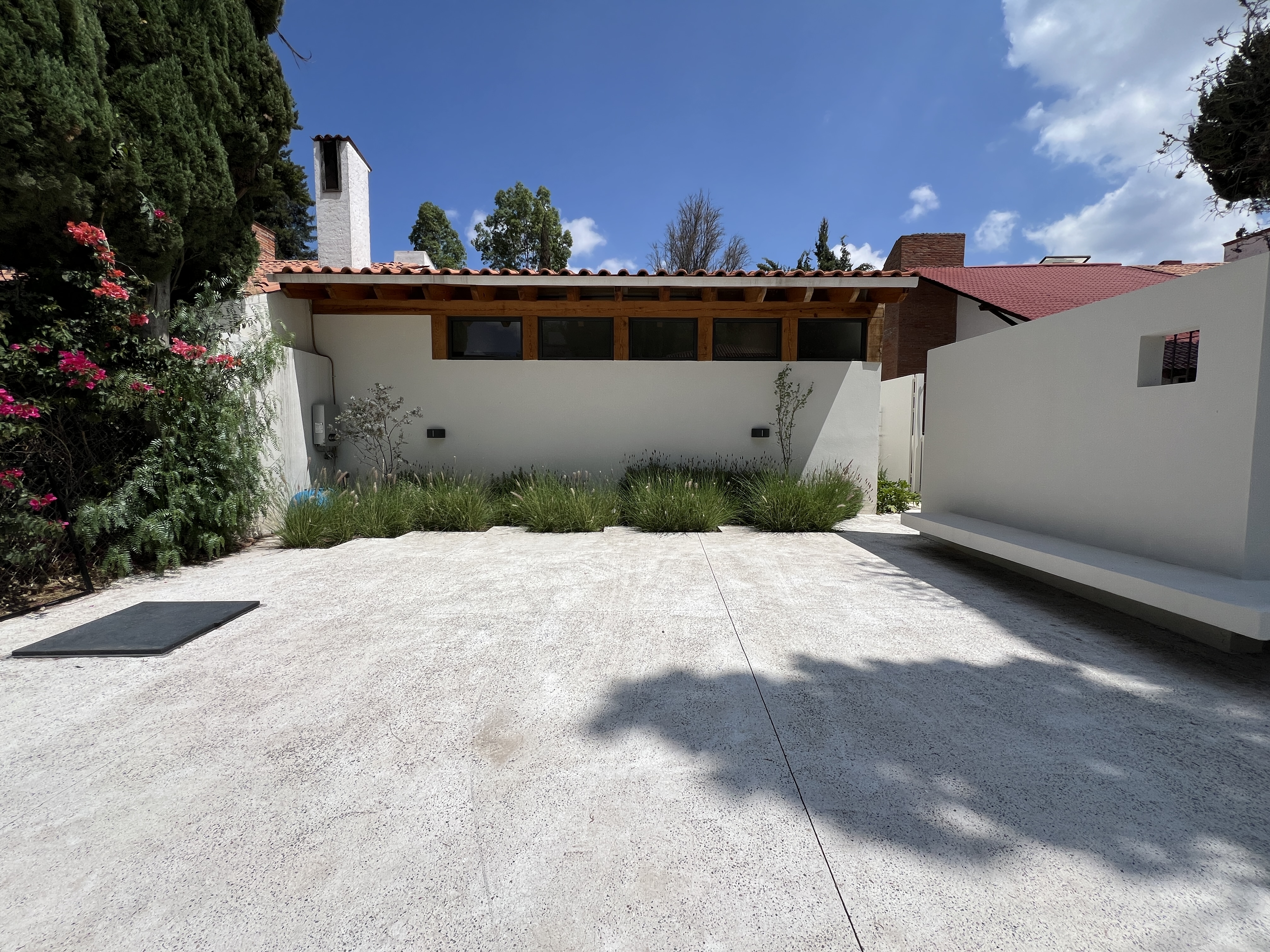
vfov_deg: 89.9
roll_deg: -0.5
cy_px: 476
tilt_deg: -4.2
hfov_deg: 106.2
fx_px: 477
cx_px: 635
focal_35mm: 13
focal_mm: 1.57
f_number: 1.8
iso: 32
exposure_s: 1/4065
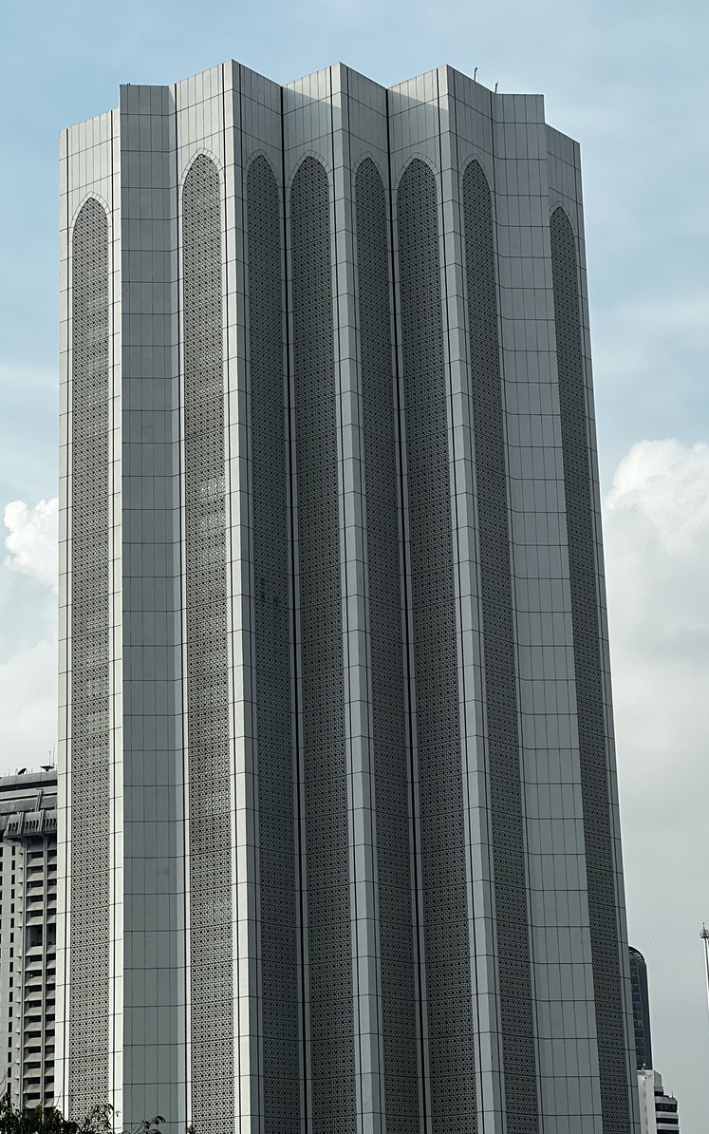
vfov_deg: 25.2
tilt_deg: +17.3
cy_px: 568
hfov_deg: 15.9
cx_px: 326
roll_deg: +1.7
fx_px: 2533
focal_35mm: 82
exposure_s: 1/847
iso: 32
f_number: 2.8
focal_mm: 9
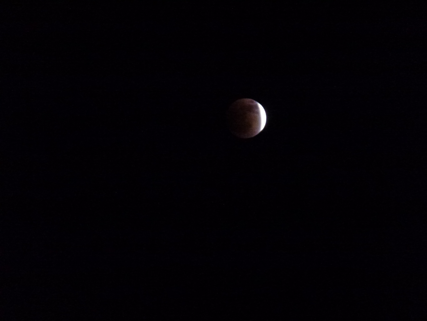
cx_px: 214
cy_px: 160
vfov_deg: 3.9
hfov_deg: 5.2
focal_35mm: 384
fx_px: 4737
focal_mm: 68.8
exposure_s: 1/15
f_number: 5.9
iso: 1600
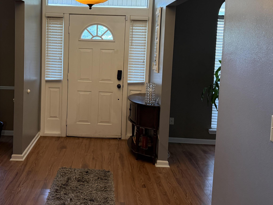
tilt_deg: -4.4
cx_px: 100
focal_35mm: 36
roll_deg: -1.1
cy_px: 64
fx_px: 284
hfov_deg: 50.8
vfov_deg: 39.1
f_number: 1.78
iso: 320
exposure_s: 1/60
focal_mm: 6.76
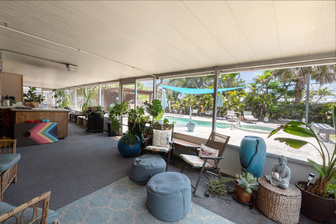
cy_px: 112
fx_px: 140
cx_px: 168
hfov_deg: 100.4
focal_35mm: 15
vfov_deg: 77.3
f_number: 8
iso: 100
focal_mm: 10
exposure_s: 1/160
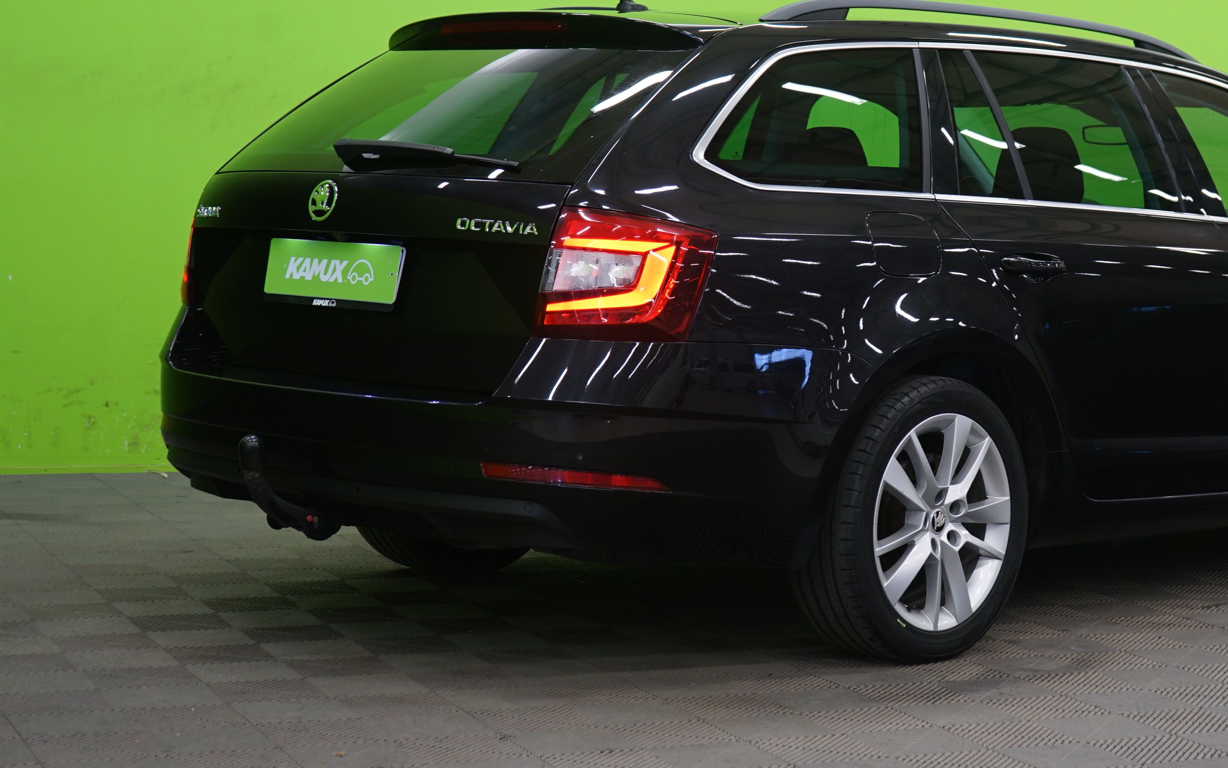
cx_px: 875
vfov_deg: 18.2
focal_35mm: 71
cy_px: 200
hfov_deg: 28.7
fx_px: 2376
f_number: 5
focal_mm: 48
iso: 400
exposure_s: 1/8
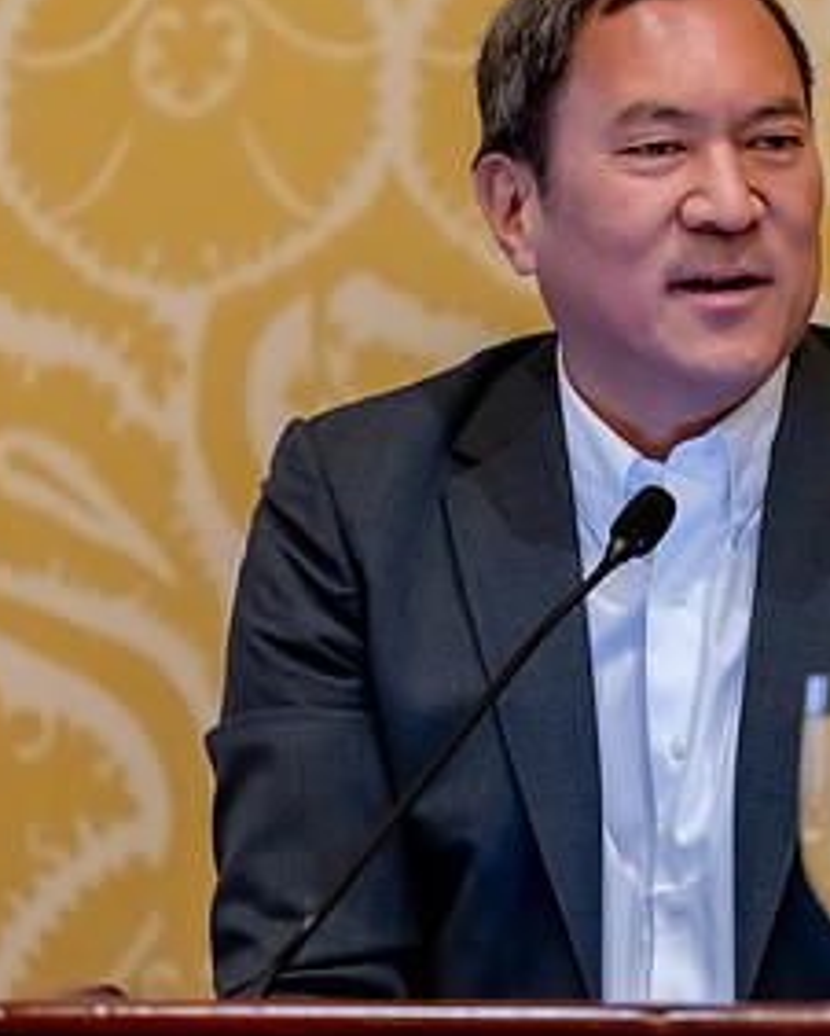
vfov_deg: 5.0
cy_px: 388
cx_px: 606
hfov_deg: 4.0
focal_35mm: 386
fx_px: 11840
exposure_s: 1/160
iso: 6400
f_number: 3.2
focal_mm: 200
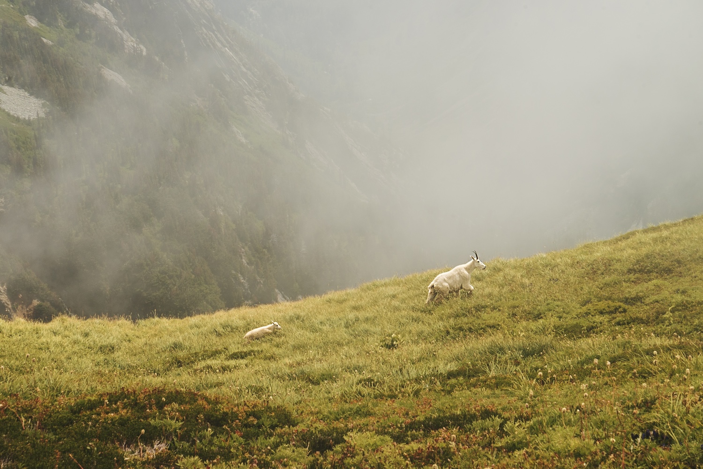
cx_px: 352
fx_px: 2051
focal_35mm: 105
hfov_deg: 19.5
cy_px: 234
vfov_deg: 13.0
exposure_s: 1/125
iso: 250
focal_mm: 70
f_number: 20
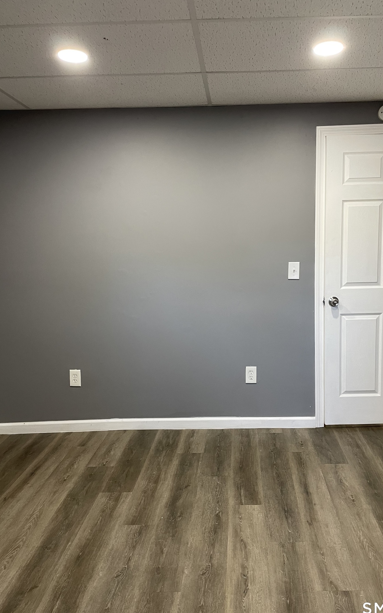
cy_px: 309
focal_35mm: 28
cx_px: 223
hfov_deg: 44.4
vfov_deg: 66.5
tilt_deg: -10.1
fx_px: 468
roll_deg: +2.8
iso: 160
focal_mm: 4.2
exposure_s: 1/60
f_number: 1.6
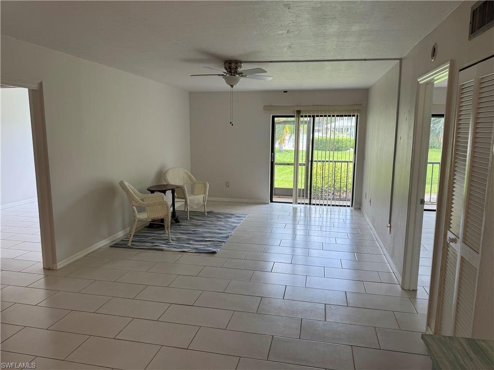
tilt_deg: -9.7
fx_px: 343
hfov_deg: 71.6
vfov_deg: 56.8
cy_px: 185
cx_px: 247
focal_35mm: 24
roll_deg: -0.9
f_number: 1.78
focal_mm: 6.76
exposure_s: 1/167
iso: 64
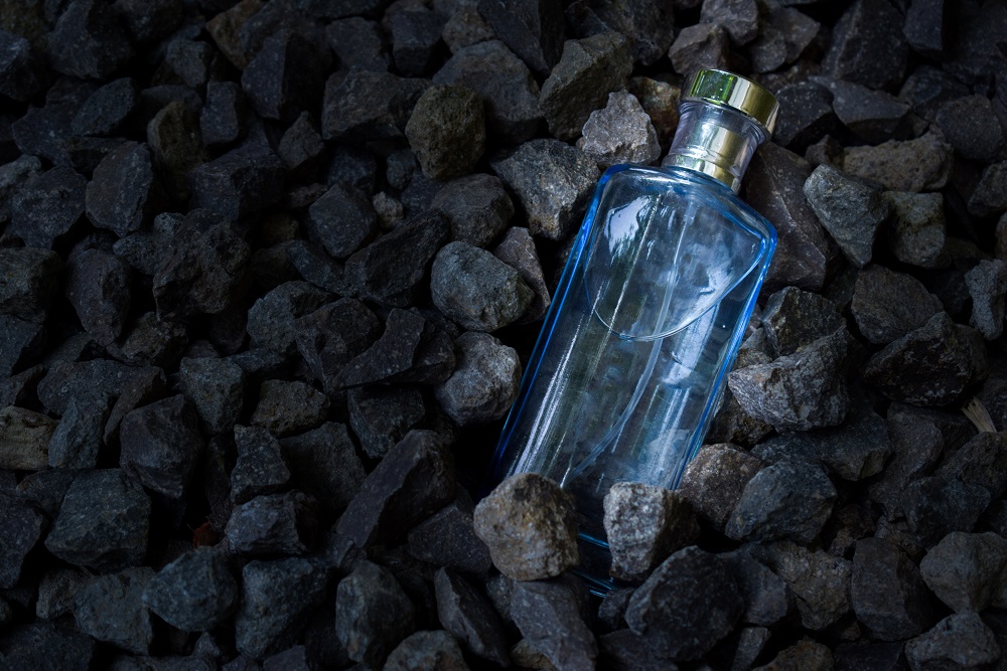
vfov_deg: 17.5
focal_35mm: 78
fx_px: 2182
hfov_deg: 26.0
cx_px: 504
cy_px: 336
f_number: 5.6
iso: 100
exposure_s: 1/160
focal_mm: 52
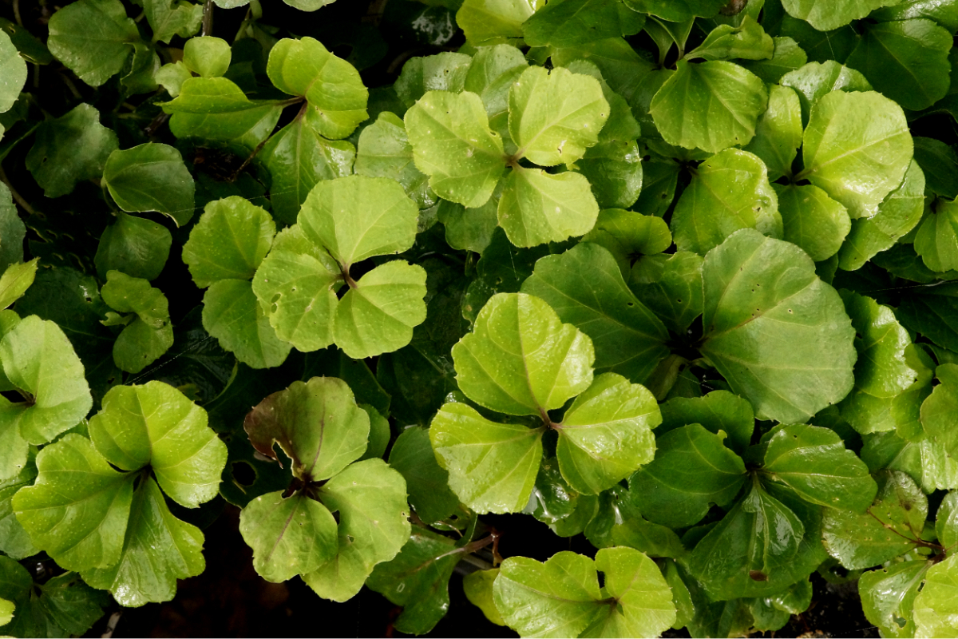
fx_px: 3991
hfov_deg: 13.7
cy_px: 320
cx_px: 479
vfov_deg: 9.1
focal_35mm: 150
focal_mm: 100
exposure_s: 1/160
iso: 2500
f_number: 14
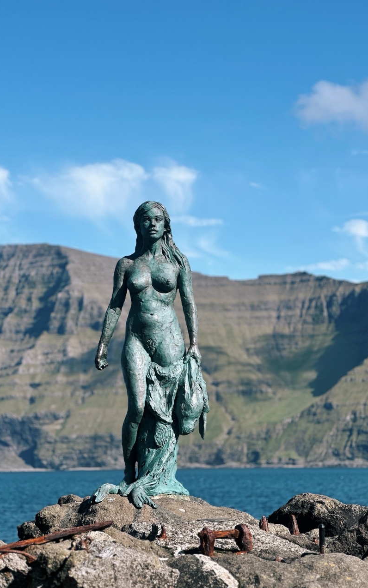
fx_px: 1316
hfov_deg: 15.9
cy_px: 295
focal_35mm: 82
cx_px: 153
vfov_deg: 25.2
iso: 32
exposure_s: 1/657
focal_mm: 9
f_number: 2.8
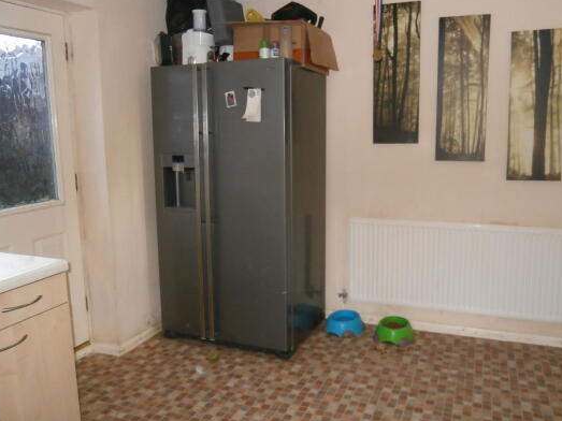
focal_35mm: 29
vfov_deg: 48.2
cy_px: 194
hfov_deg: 61.6
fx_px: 471
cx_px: 296
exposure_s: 1/30
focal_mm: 4.7
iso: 200
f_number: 2.8
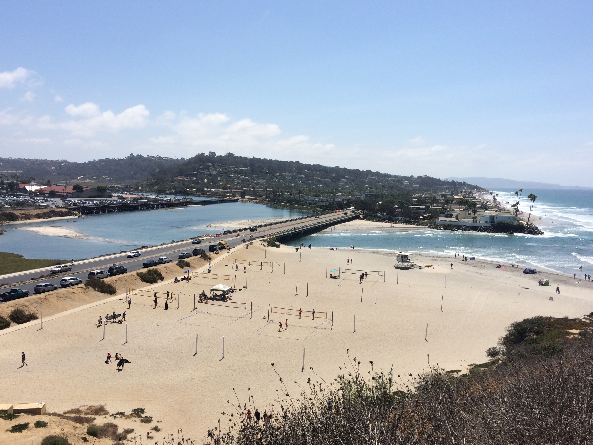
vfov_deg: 45.4
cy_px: 234
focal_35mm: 31
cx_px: 299
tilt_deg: -5.3
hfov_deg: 58.3
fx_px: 531
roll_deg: -0.8
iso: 32
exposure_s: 1/4566
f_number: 2.2
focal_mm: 4.15
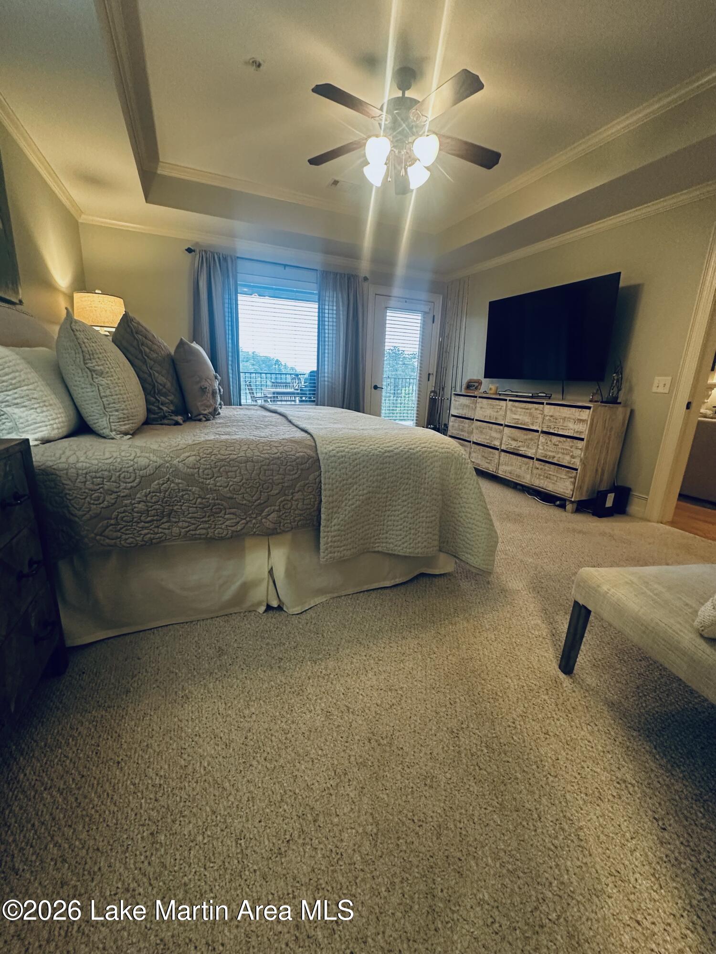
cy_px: 477
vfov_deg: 102.1
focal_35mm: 14
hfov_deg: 85.7
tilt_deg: -11.9
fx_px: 386
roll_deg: -1.6
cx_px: 358
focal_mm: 2.22
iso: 320
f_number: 2.2
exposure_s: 1/60
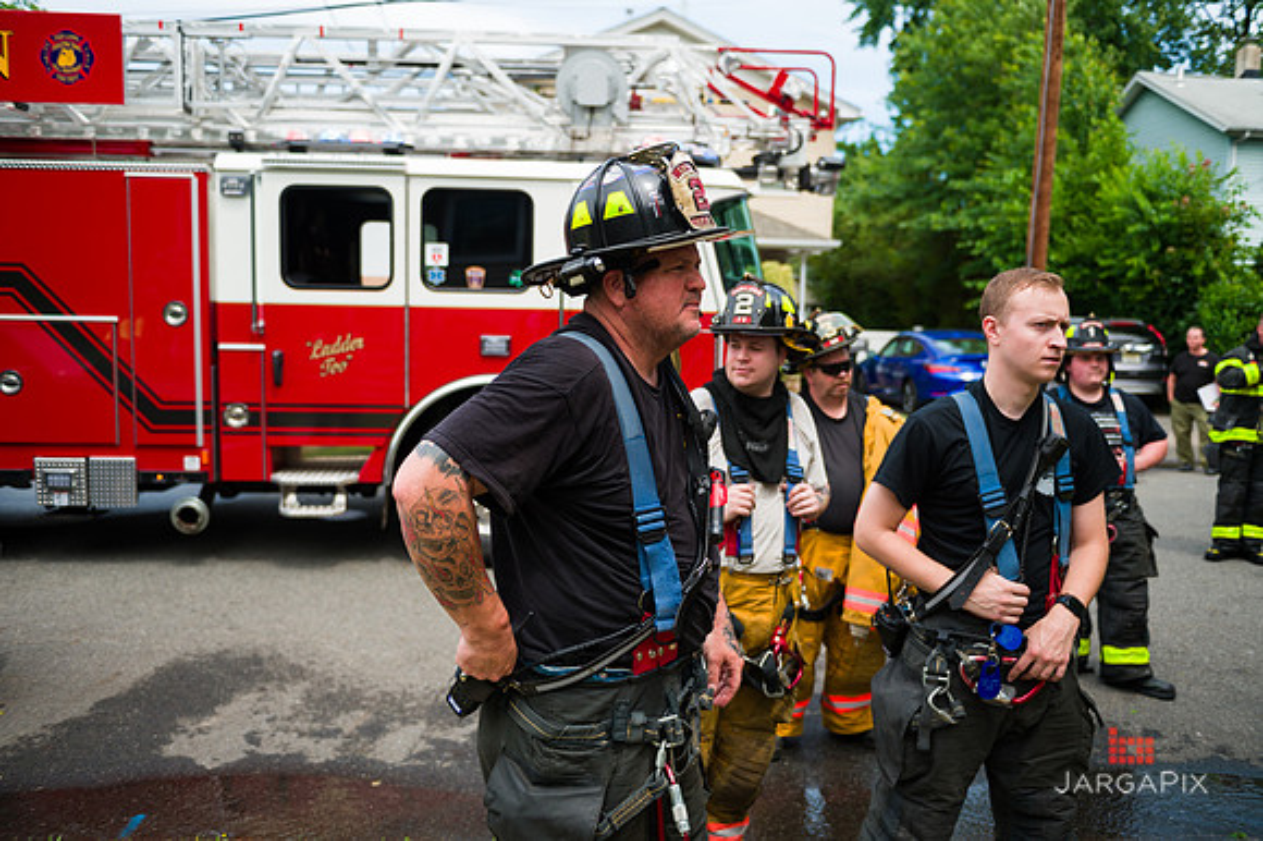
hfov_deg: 60.3
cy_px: 420
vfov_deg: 42.3
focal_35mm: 31
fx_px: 1087
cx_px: 632
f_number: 3.2
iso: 200
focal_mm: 31
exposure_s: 1/1600
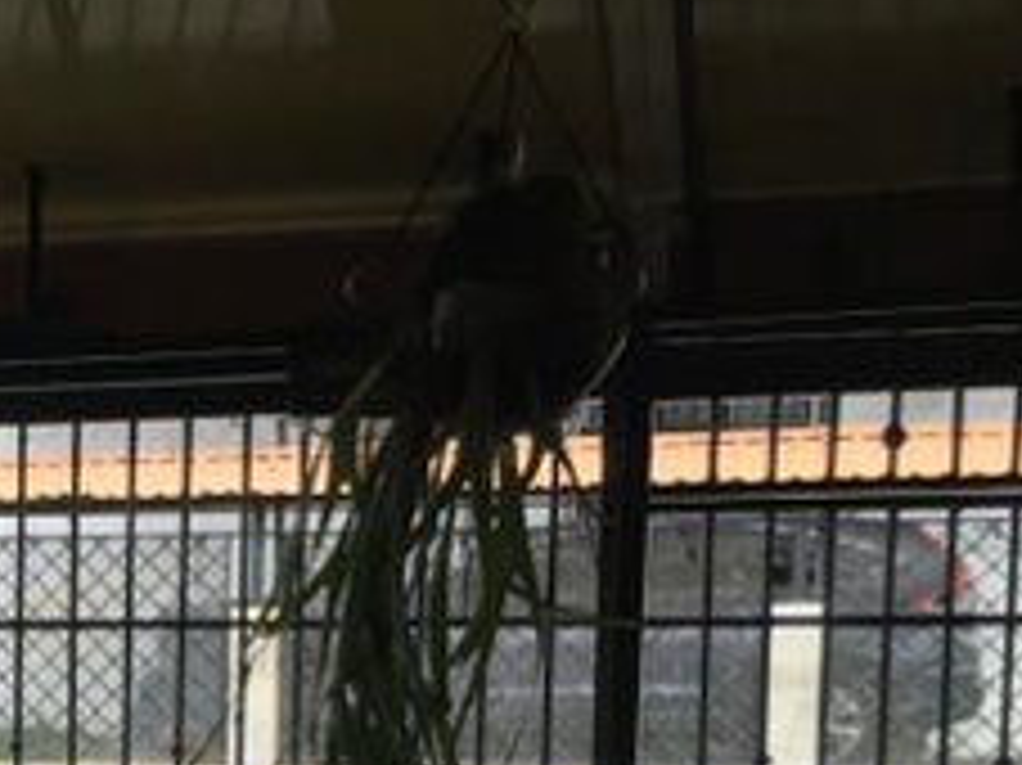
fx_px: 2390
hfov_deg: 22.0
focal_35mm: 81
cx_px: -268
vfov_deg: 17.4
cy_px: 891
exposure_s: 1/120
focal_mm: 4.15
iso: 40
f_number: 2.2
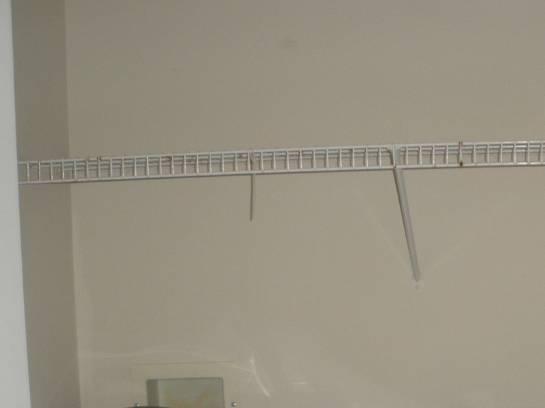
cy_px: 398
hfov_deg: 26.7
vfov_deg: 19.9
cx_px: 414
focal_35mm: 72
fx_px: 1134
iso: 95
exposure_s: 1/30
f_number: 3.5
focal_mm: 6.3
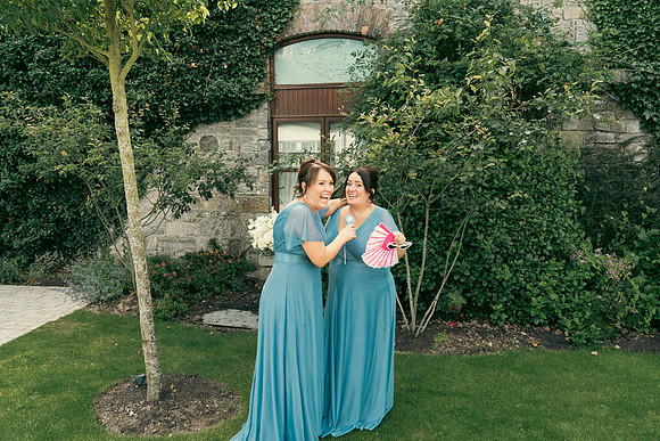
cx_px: 330
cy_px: 220
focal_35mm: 26
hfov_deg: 69.4
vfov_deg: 49.6
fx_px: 477
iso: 500
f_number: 3.5
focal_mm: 26
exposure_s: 1/500
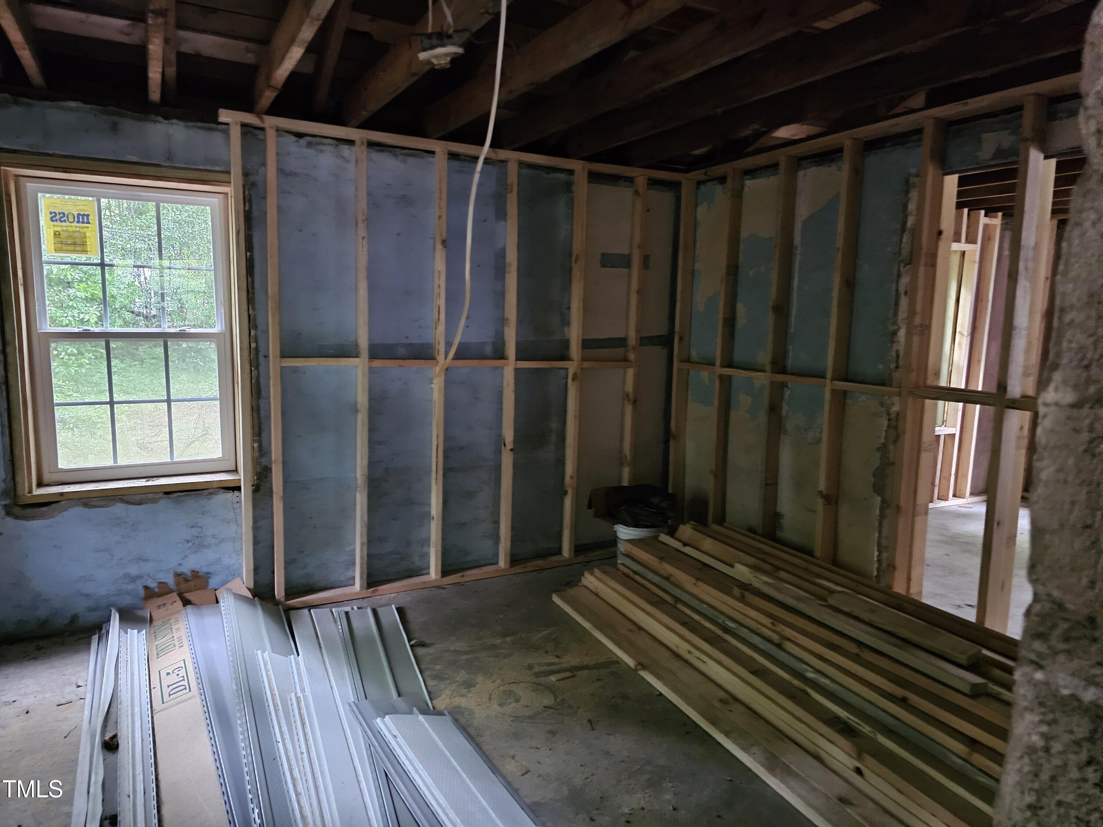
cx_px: 552
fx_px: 733
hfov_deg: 73.9
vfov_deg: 58.9
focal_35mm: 23
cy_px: 414
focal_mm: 6.3
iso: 2000
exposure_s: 1/15
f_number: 1.7
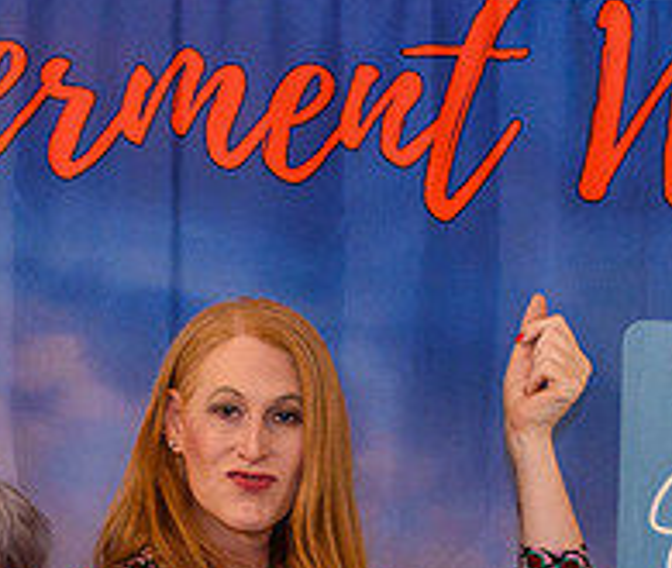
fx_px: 2543
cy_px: 678
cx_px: 148
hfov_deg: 15.0
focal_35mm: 125
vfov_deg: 12.5
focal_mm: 23
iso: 800
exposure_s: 1/60
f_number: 3.8
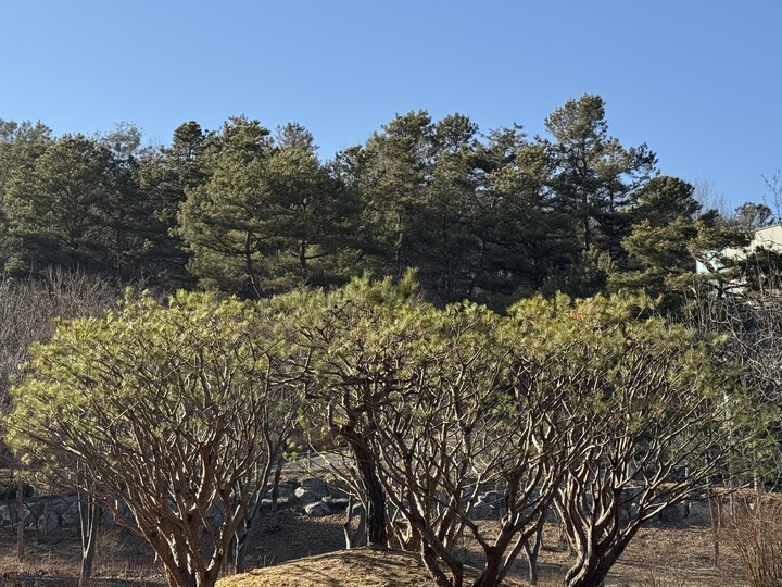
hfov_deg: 30.2
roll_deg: +0.5
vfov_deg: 22.9
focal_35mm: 64
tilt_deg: +11.2
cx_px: 355
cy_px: 285
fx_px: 1446
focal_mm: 6.76
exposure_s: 1/2717
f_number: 1.78
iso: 64
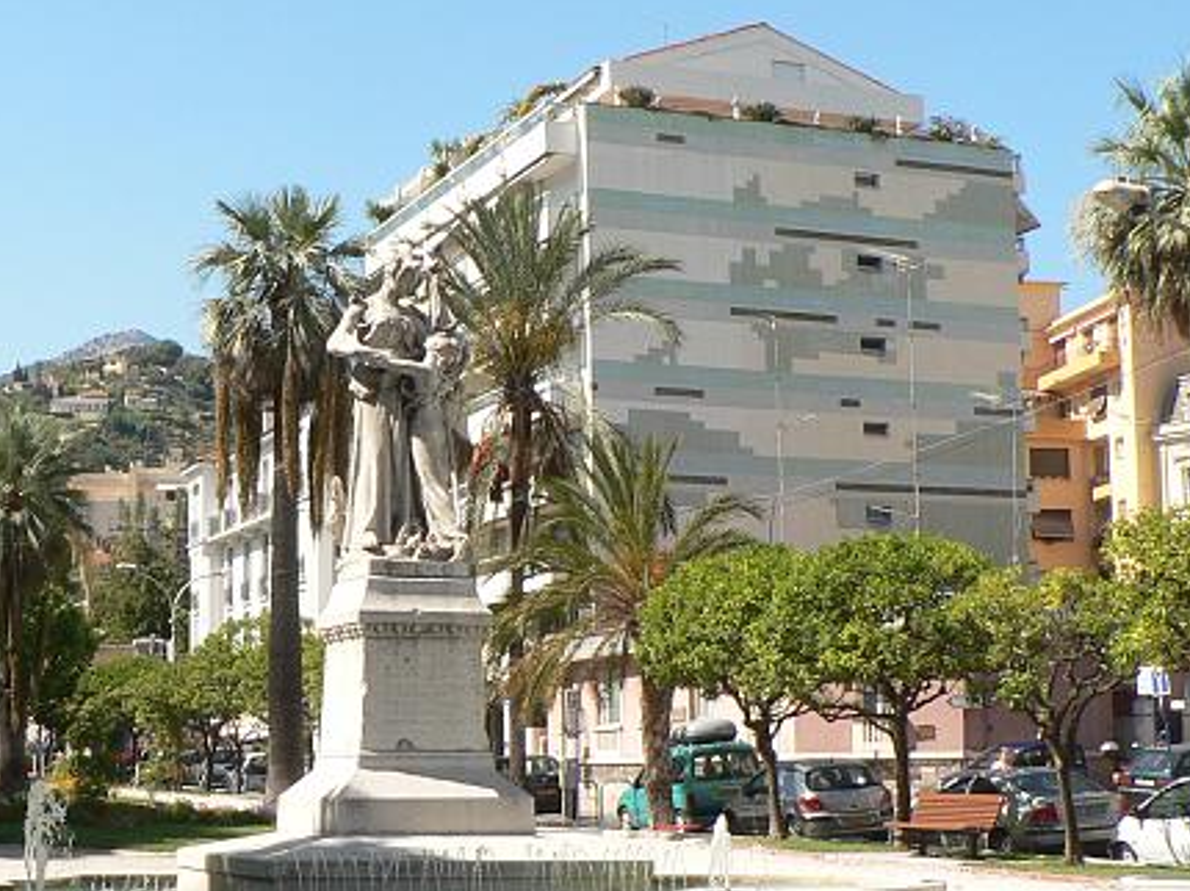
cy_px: 509
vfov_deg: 21.9
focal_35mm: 67
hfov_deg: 28.4
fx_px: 2302
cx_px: 244
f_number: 4.5
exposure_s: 1/400
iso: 80
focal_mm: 6
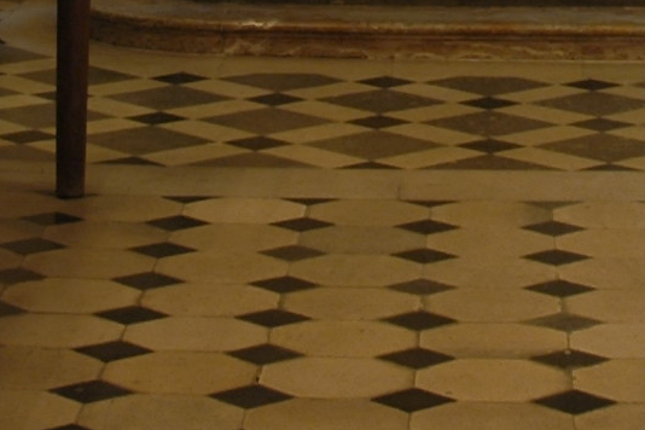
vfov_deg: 8.7
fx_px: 2723
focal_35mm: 152
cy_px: -344
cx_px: 466
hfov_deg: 13.5
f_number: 5.6
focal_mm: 18
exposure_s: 1.6
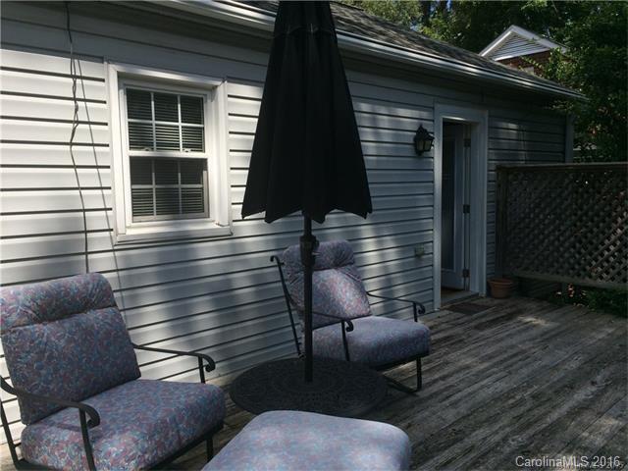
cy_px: 236
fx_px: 526
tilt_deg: -5.1
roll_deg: +1.2
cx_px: 314
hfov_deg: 61.7
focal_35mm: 29
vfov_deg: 48.2
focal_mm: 4.15
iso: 32
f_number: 2.2
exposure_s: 1/1953
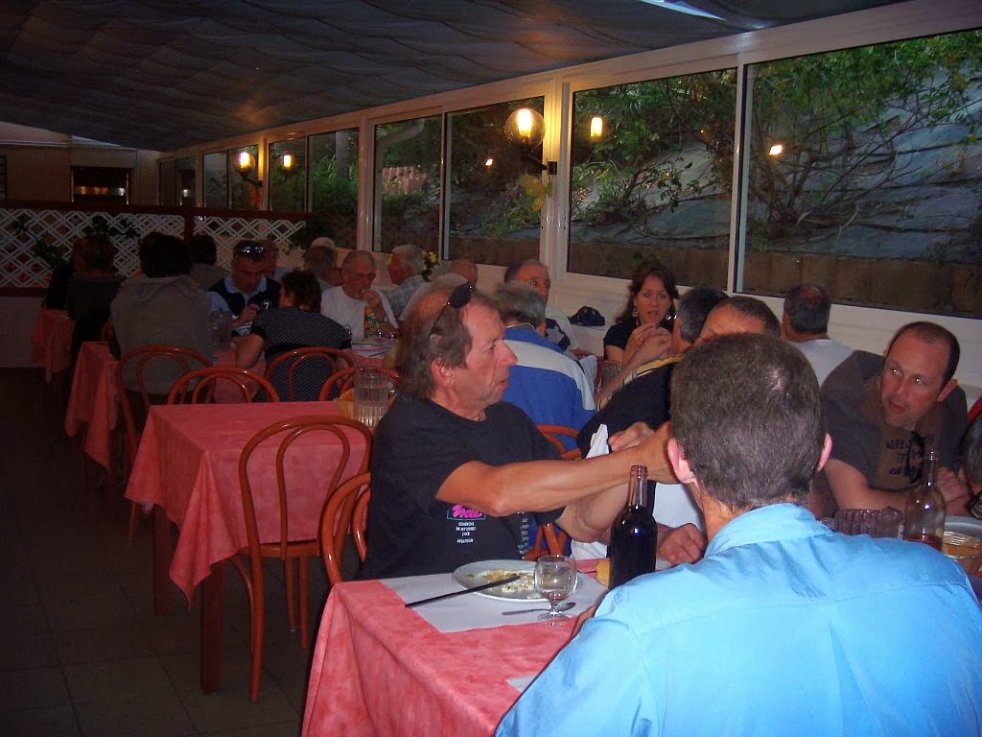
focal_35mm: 38
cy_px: 368
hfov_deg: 49.0
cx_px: 491
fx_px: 1078
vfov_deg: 37.7
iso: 64
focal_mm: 6.4
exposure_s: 1/60.2
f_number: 3.5
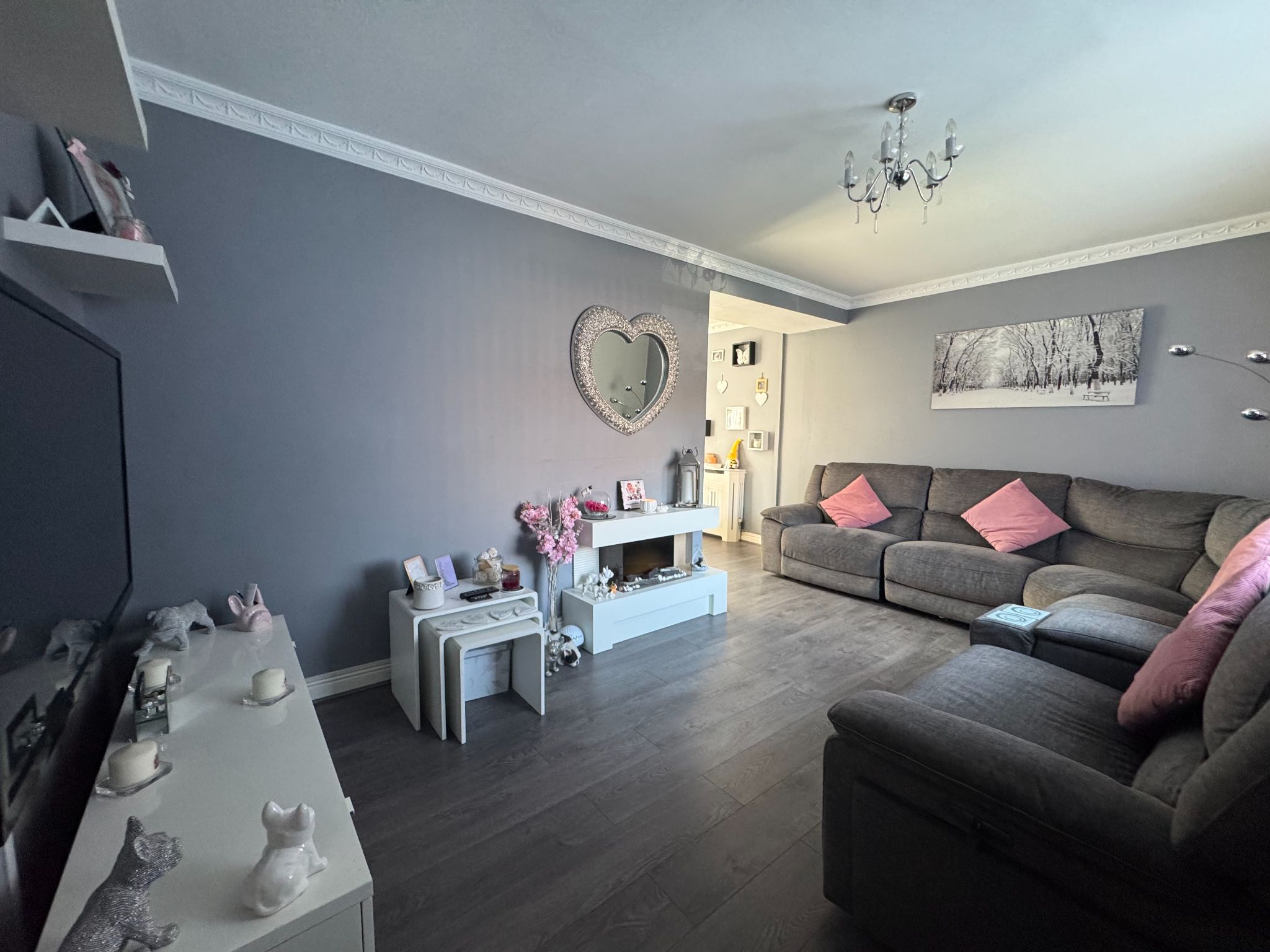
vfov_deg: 85.7
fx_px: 514
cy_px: 476
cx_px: 635
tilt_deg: -5.0
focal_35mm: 14
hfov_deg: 102.1
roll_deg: -0.4
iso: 320
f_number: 2.2
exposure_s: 1/89
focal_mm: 2.22
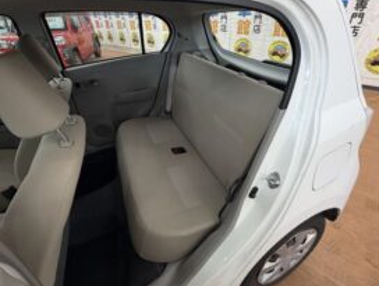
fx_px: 197
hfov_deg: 87.6
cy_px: 123
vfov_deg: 71.4
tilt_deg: -27.8
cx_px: 199
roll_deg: +1.7
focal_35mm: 18
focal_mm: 2.22
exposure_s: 1/100
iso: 160
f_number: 2.2
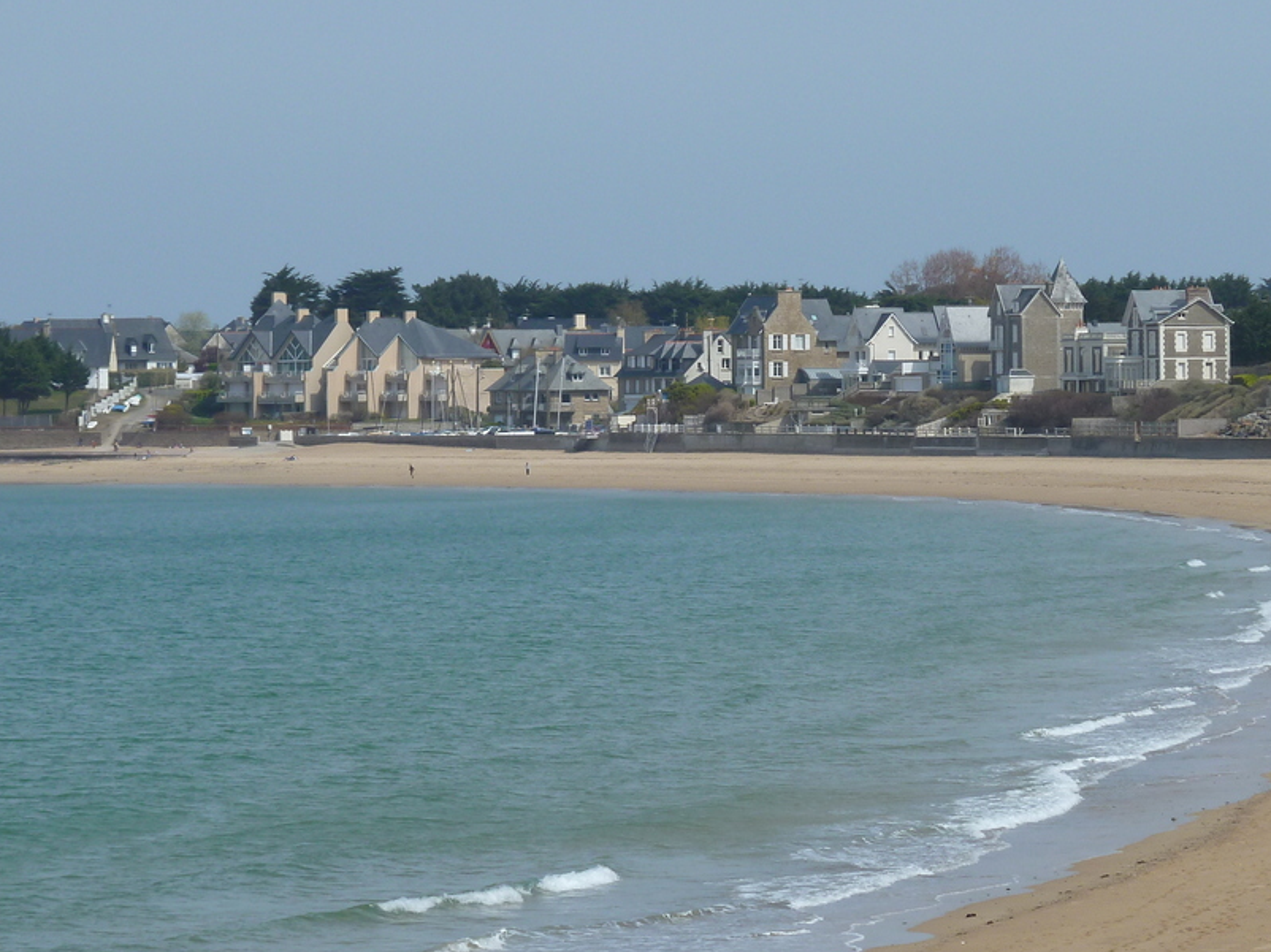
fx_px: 7525
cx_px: 636
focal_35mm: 205
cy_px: 508
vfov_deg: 7.2
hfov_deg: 9.7
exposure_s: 1/500
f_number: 5.6
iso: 80
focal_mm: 22.5
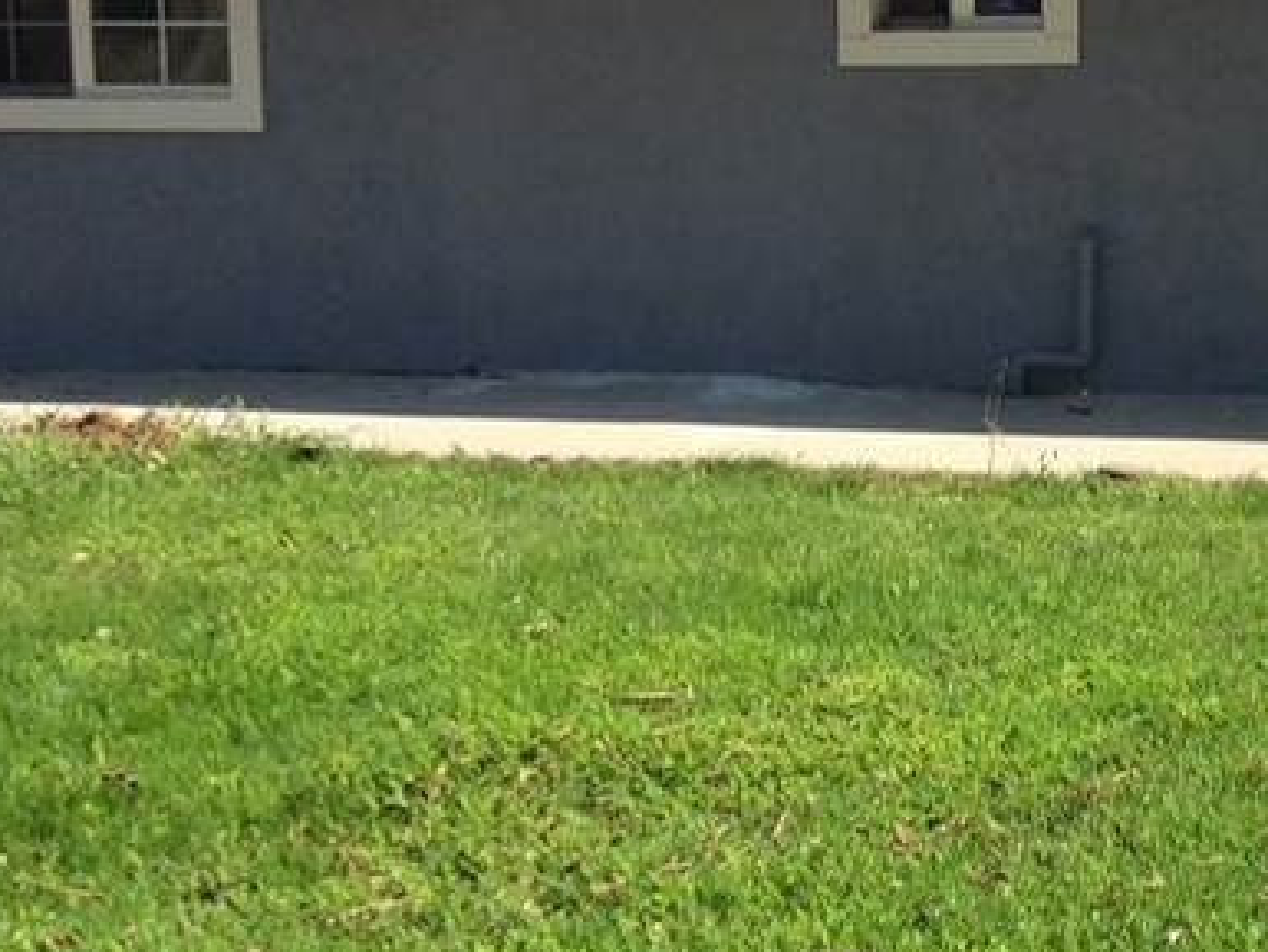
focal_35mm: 85
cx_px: 1034
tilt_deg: -7.3
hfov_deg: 22.7
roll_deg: +1.7
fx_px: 3115
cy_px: 496
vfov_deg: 17.4
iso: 32
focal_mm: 3.3
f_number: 2.4
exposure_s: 1/1059
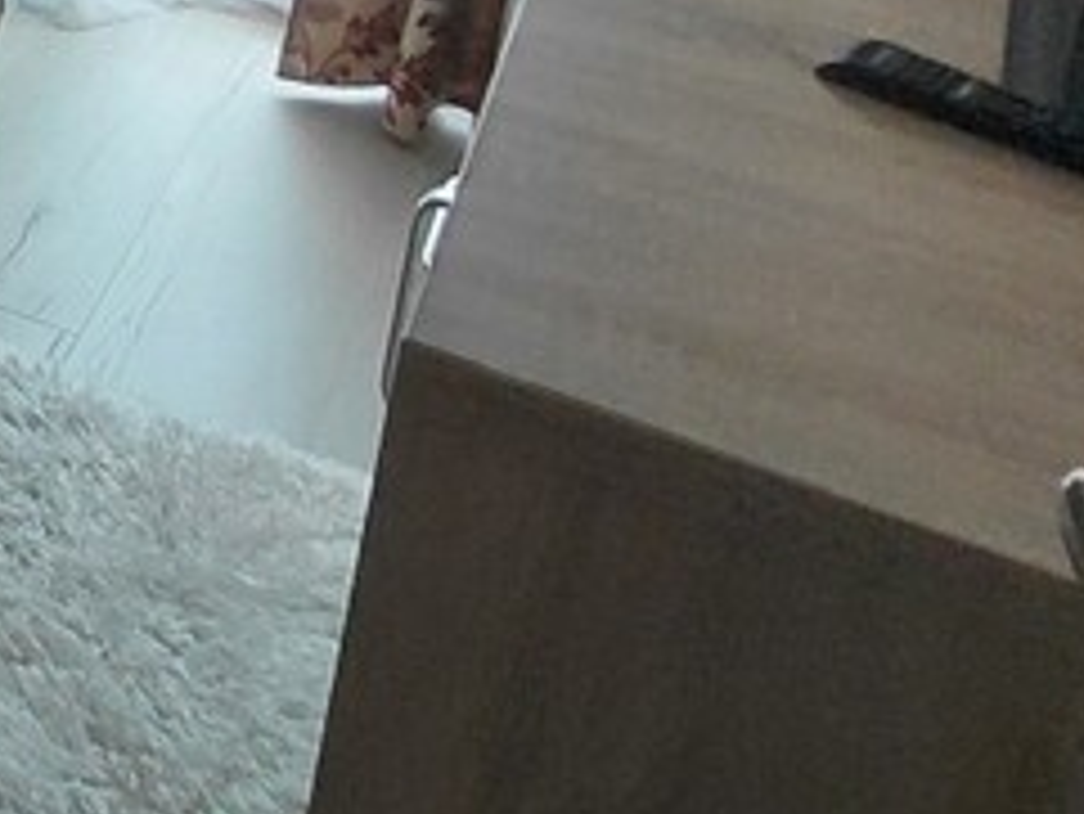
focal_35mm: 68
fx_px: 2130
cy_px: -445
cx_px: -607
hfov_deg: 22.5
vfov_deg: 18.8
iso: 64
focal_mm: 1.64
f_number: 2.2
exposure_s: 1/60
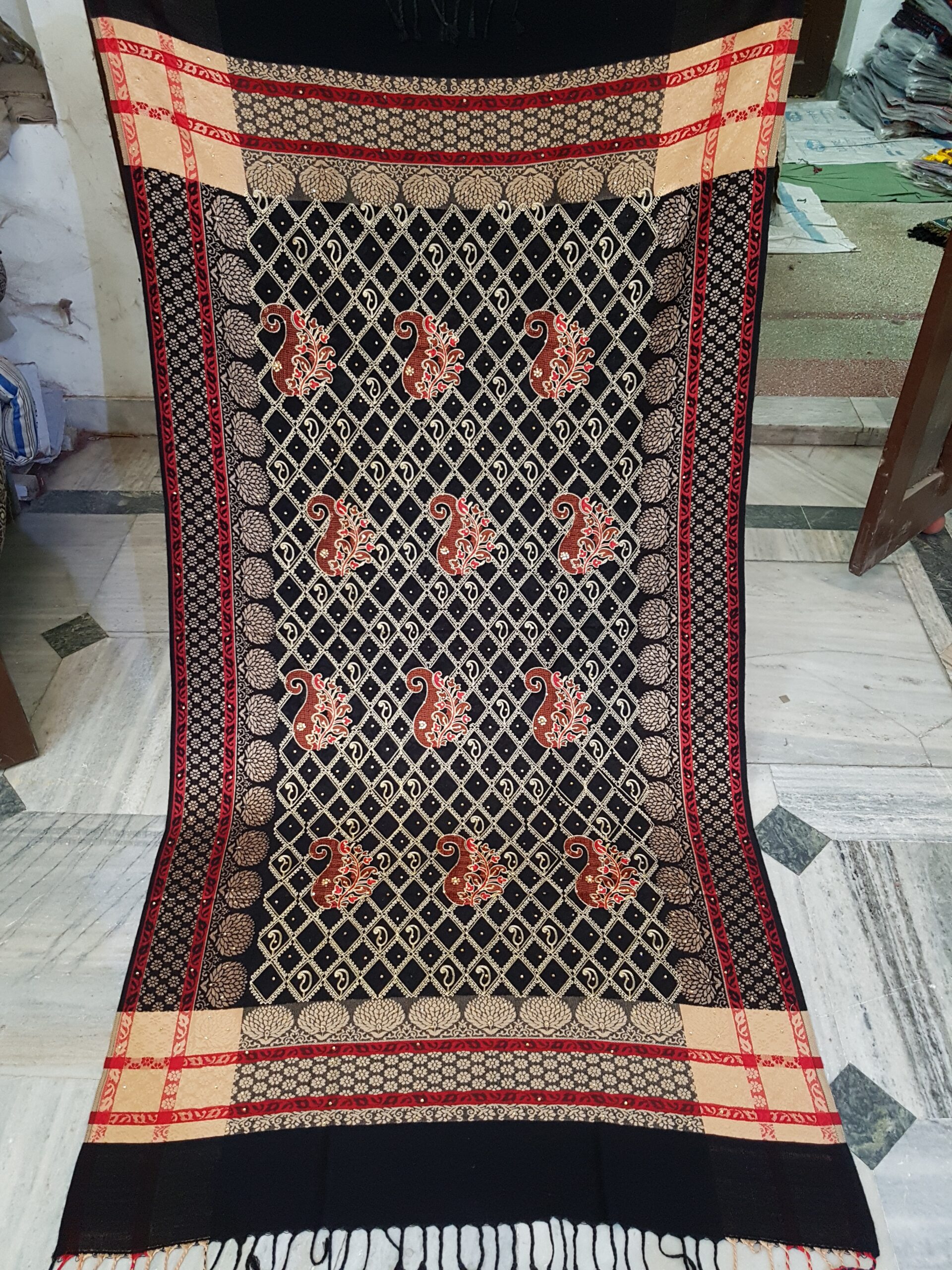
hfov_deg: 53.1
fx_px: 953
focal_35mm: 26
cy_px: 635
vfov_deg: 67.3
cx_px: 476
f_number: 1.7
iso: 250
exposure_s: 1/10
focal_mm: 4.2
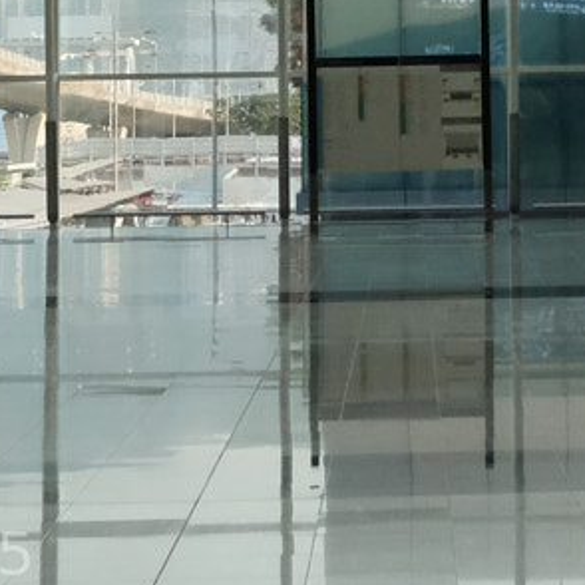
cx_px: 583
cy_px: -351
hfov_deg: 10.7
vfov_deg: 10.3
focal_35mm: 162
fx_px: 3097
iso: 4000
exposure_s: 1/4000
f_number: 2.8
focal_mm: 23
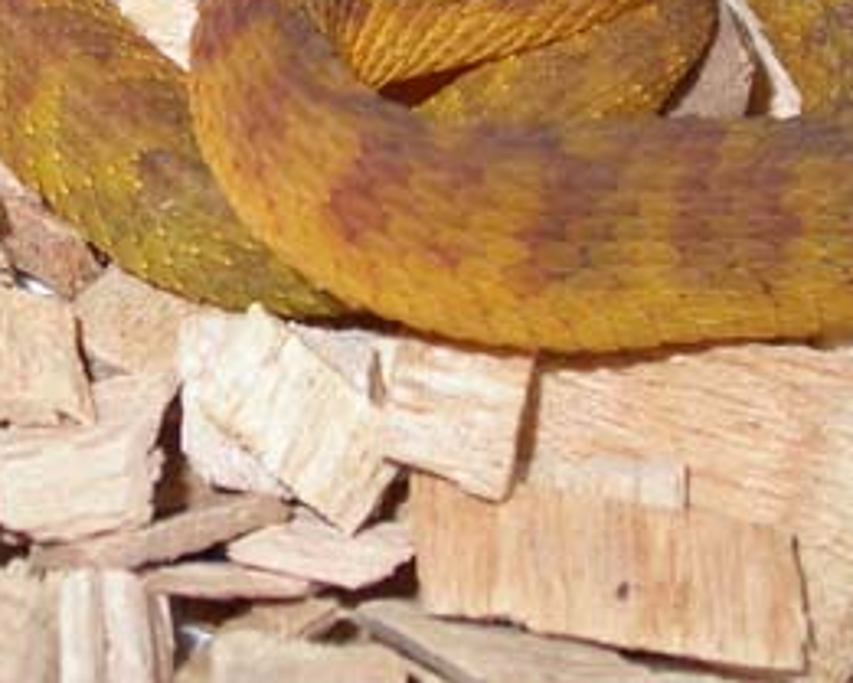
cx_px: 114
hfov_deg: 10.5
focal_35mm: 183
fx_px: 4622
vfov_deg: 8.4
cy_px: -25
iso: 100
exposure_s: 1/60.3
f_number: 3.3
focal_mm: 14.6
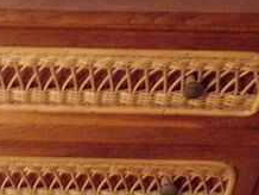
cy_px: 82
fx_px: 659
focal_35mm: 88
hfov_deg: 21.4
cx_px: -2
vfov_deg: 16.8
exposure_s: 1/6
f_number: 3.2
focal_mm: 5.8
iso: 800
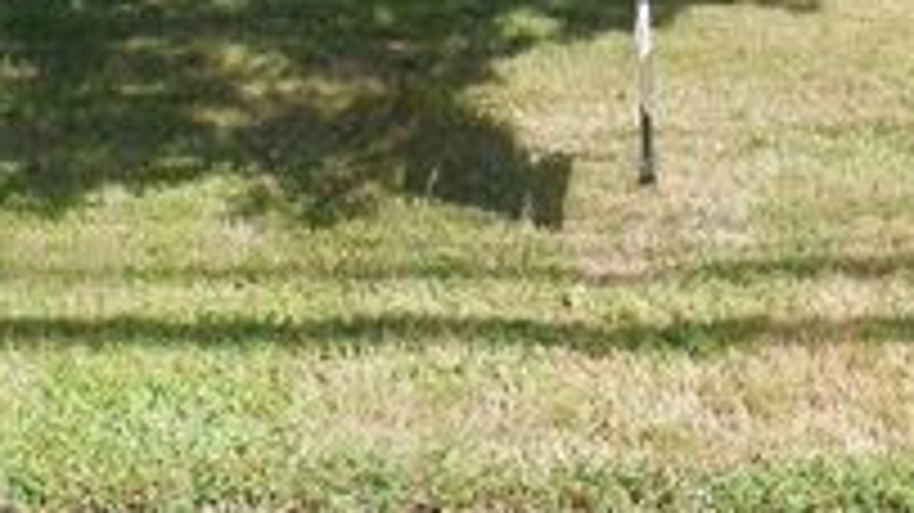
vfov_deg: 16.0
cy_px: -326
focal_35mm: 67
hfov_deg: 31.0
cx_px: 671
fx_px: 1623
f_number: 3.3
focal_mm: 4.5
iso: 125
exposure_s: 1/500
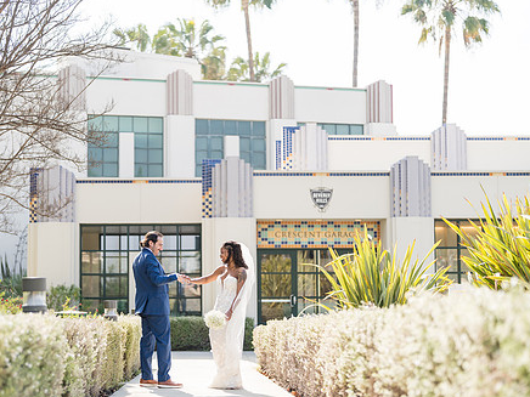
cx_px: 210
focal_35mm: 64
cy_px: 220
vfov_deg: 22.9
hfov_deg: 30.2
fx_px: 980
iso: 125
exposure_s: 1/3200
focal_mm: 50
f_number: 1.2
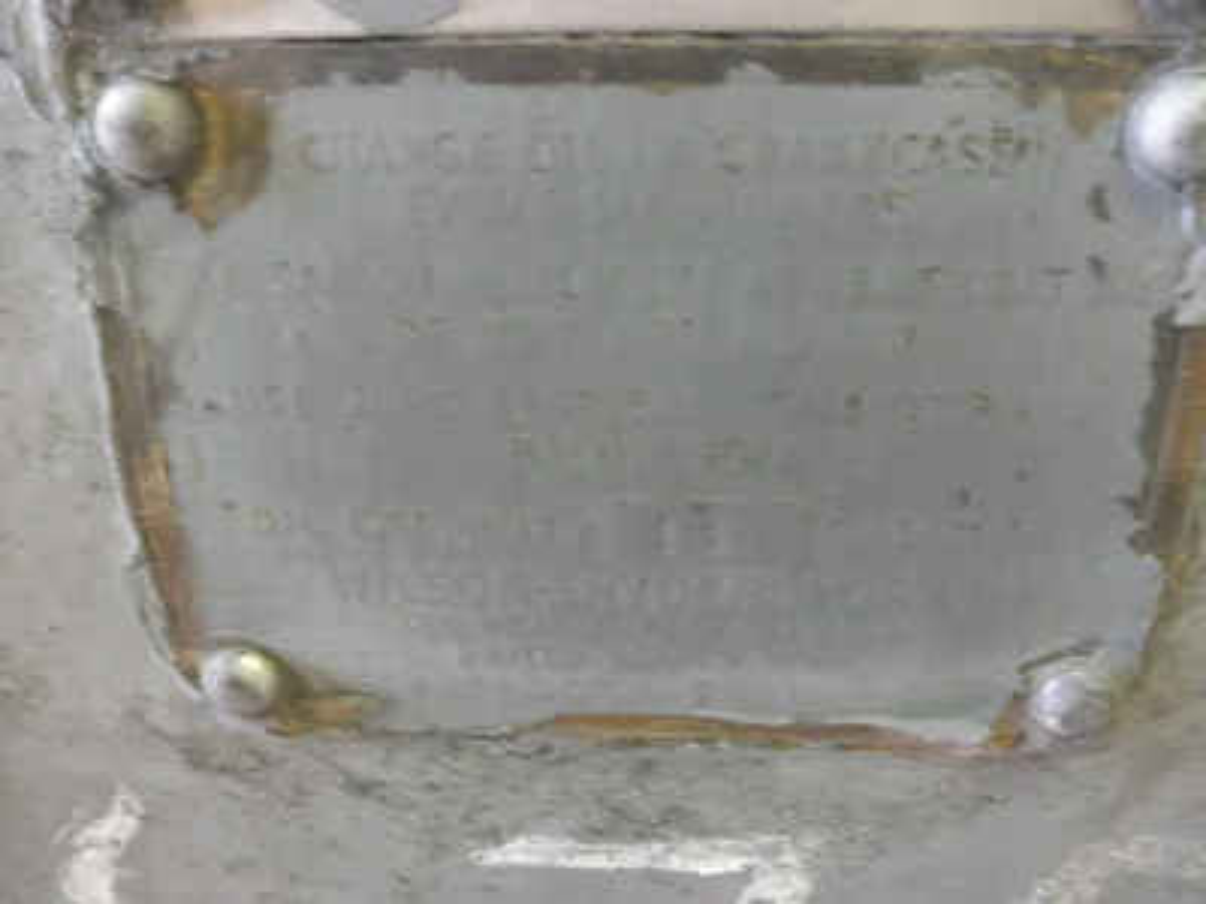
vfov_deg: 49.7
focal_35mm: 28
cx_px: 603
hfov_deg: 63.4
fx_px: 976
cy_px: 452
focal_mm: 5
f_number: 3
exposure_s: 1/4
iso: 320
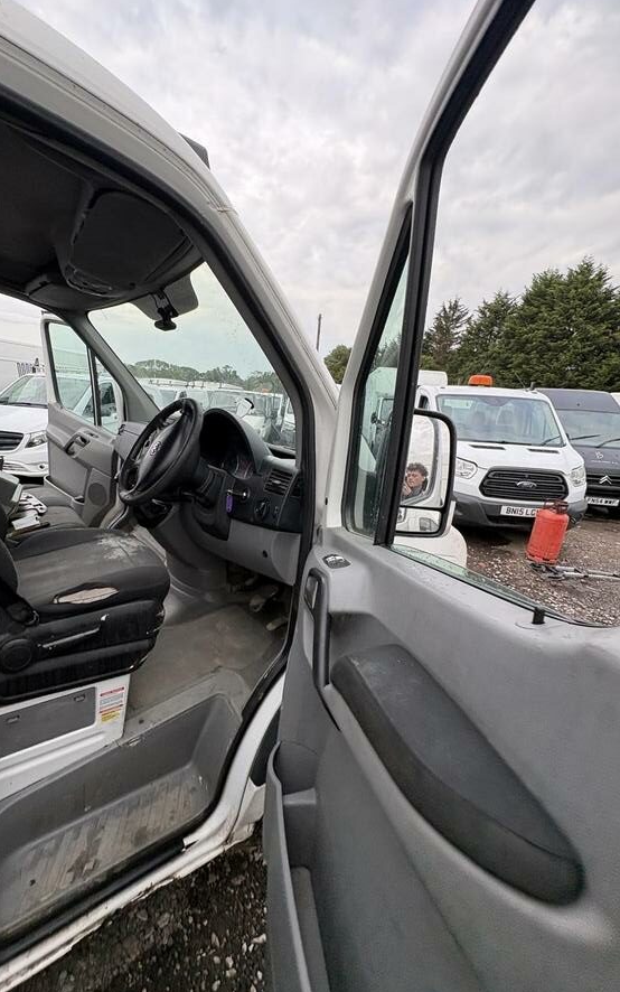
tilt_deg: -3.3
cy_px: 496
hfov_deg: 74.3
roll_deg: +0.6
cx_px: 263
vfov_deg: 101.5
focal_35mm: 15
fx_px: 405
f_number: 2.2
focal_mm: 2.22
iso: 40
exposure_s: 1/157
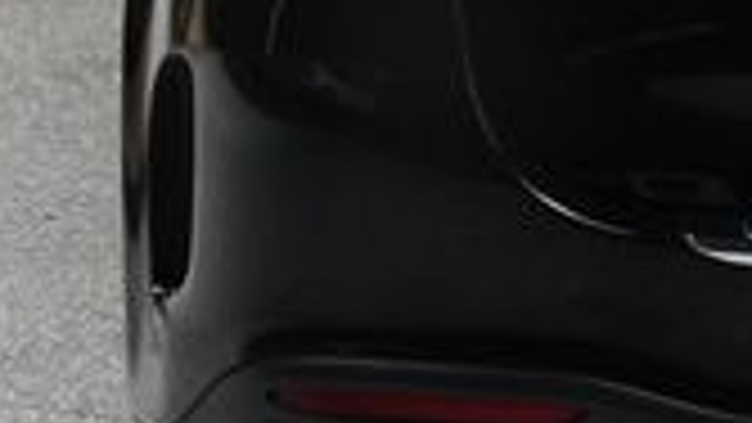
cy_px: -176
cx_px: 1166
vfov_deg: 6.6
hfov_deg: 11.4
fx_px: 3610
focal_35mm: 181
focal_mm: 30
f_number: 10
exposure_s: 1/160
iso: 100
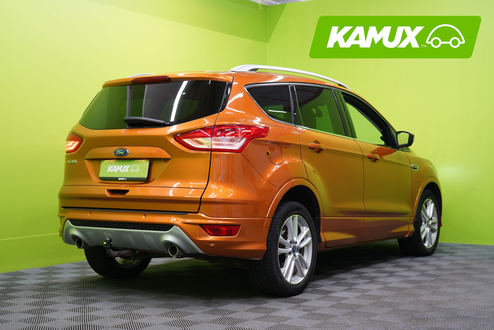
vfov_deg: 25.1
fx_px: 741
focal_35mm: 54
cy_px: 165
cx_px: 247
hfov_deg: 36.9
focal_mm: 54
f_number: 5
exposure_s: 1/25
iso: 400
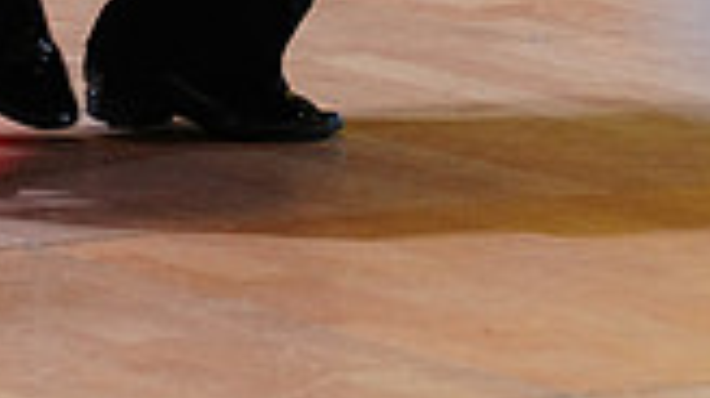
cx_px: 41
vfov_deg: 1.8
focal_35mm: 686
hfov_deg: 3.1
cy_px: -835
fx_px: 12906
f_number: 2.8
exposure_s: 1/400
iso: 2000
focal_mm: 185
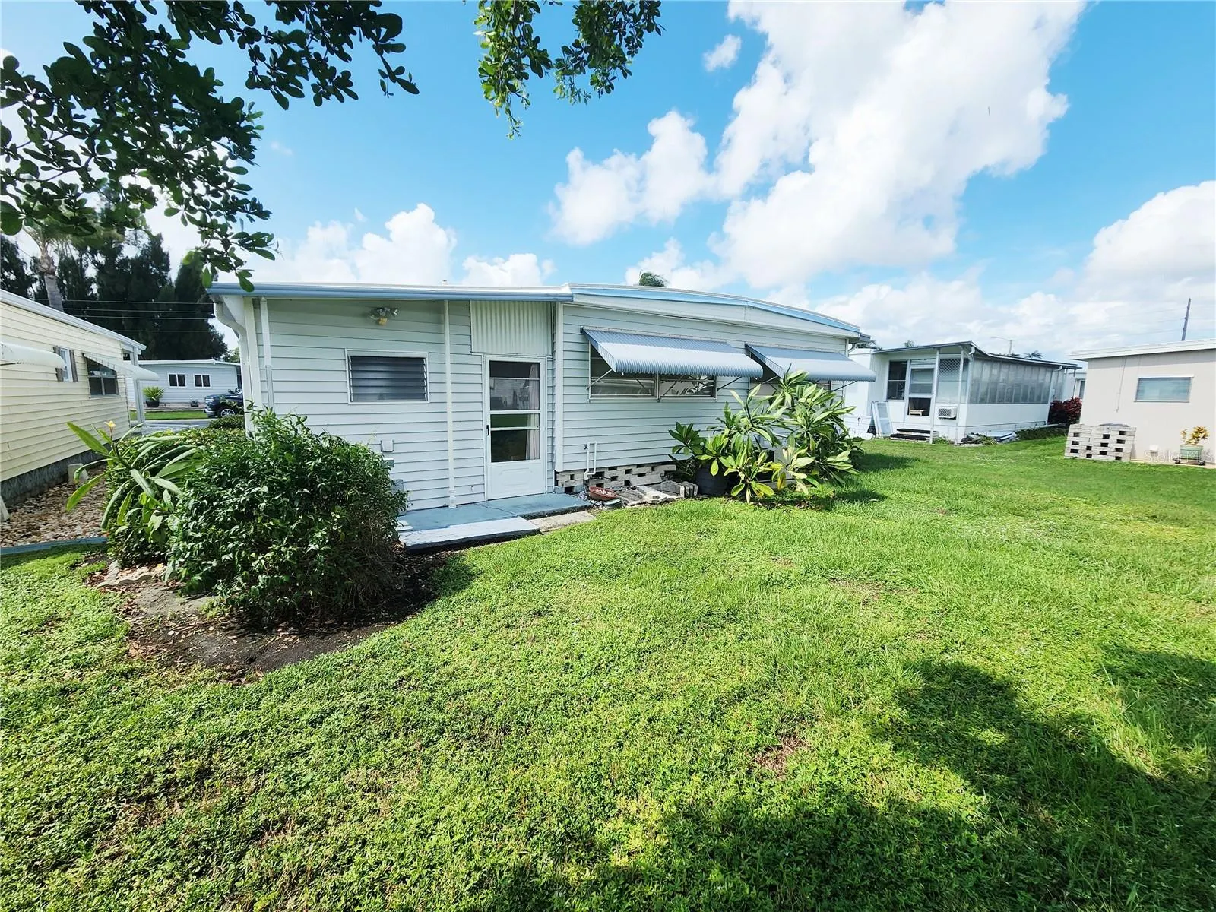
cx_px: 608
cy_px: 456
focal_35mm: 13
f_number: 2.2
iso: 50
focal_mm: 2.2
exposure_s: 1/1834
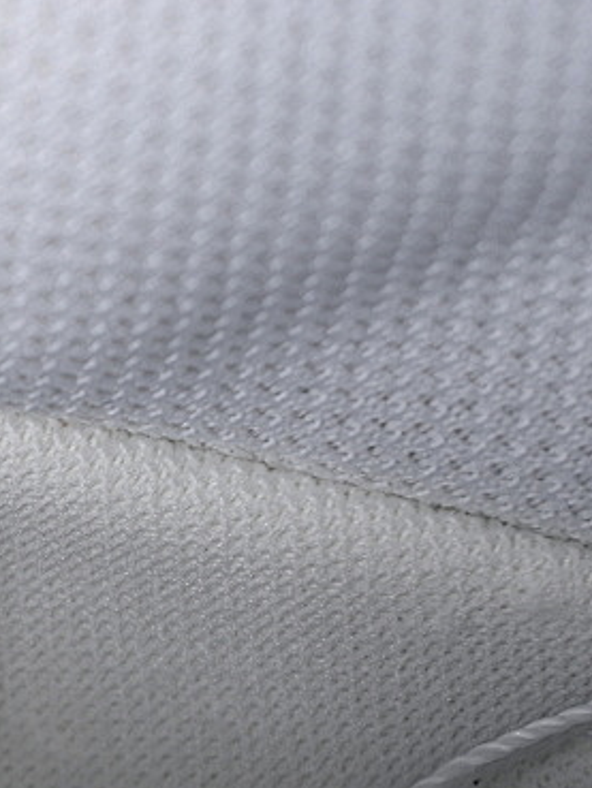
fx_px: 4809
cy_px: 700
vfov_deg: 9.3
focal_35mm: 211
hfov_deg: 6.9
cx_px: -427
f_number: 7.1
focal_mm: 50
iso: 160
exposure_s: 1/80
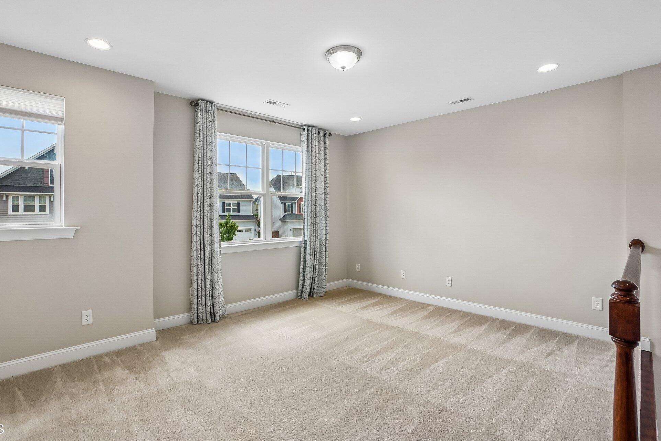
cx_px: 319
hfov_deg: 96.7
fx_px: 294
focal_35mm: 16
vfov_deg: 73.7
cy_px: 216
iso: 400
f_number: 8
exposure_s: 1/25
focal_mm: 10
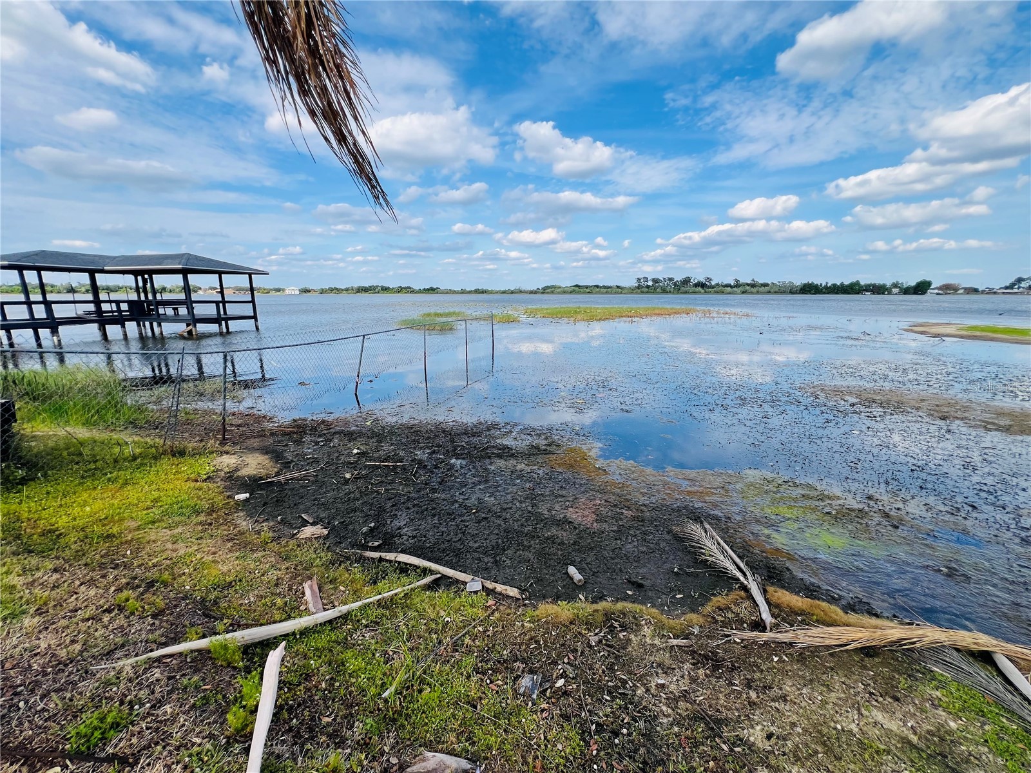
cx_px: 516
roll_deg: +0.0
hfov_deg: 106.2
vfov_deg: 89.9
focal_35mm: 13
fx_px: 387
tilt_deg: -12.8
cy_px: 386
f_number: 1.8
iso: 32
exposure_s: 1/1263
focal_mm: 1.57
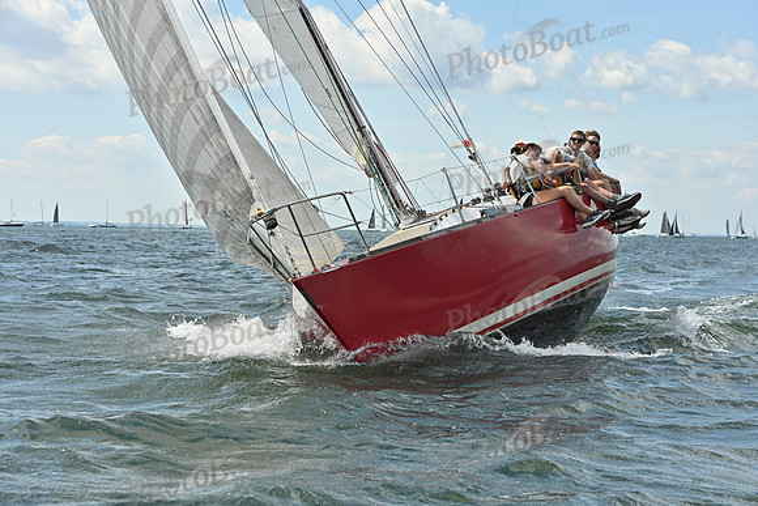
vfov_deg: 16.7
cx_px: 379
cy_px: 253
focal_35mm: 82
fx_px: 1727
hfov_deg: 24.8
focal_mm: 82
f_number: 7.1
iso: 250
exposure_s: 1/1250
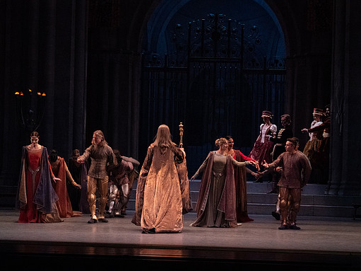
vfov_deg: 11.4
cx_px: 183
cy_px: 136
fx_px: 1355
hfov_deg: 15.2
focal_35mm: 130
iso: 20000
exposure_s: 1/320
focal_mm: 119
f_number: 10
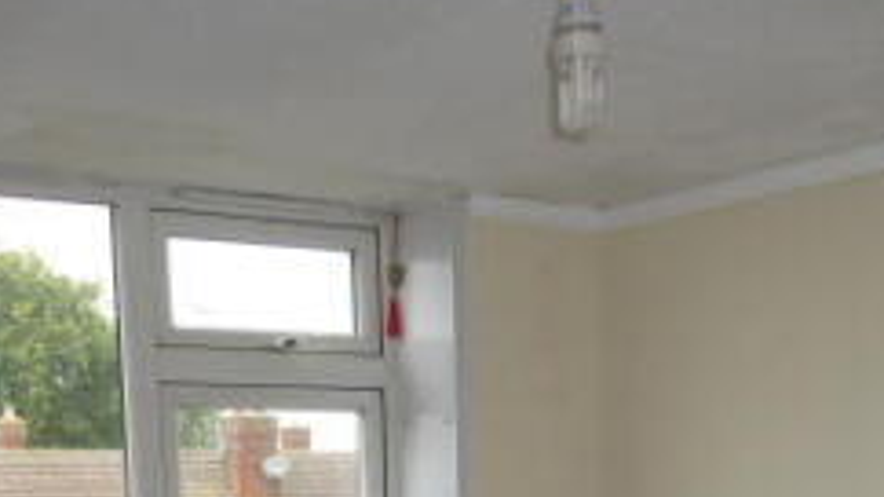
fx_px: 1476
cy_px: 780
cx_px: 513
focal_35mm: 63
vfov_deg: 17.0
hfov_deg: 33.3
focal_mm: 4.3
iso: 160
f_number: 3.3
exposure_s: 1/60
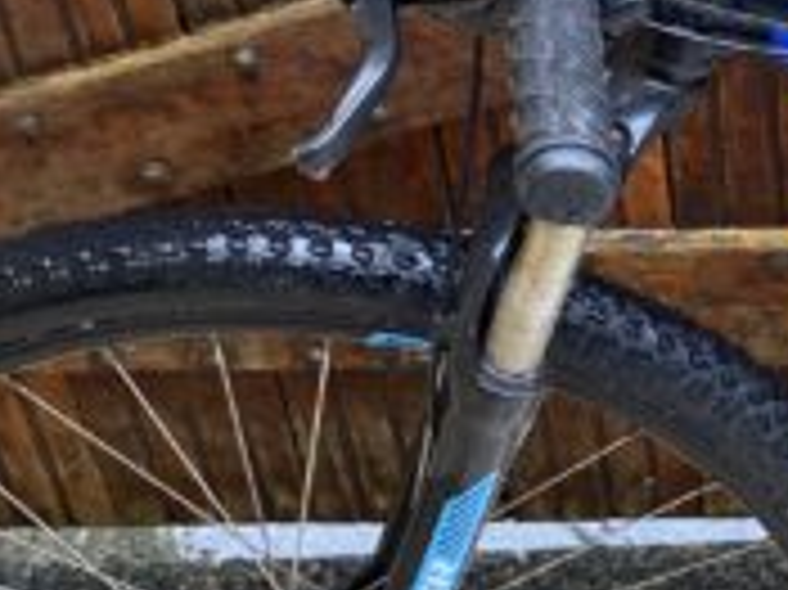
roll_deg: -4.4
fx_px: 2434
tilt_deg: -42.9
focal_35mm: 107
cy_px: 248
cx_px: 1180
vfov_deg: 13.8
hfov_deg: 16.7
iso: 125
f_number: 1.8
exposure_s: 1/121
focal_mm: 4.25
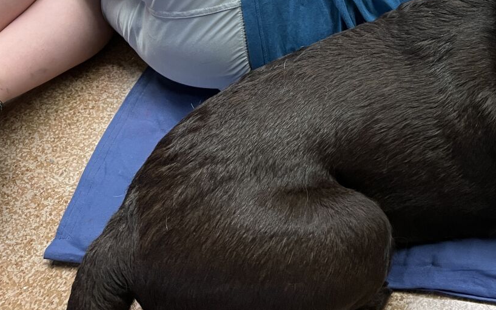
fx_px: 757
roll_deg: +8.1
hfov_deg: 33.6
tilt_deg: -43.8
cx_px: 481
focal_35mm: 56
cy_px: -66
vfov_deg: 21.4
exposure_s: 1/60
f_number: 1.6
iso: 125
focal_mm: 5.1
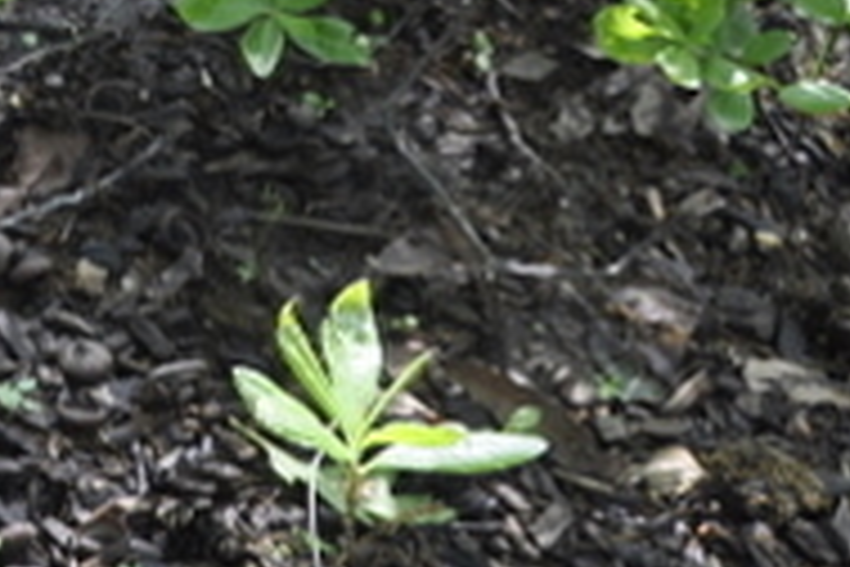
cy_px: -279
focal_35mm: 178
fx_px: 4202
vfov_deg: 7.6
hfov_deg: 10.7
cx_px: -769
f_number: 8
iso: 200
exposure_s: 1/60
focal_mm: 28
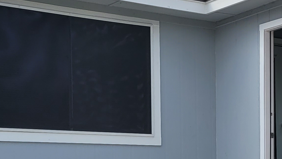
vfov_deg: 11.9
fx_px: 748
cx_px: 272
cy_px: 170
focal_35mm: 100
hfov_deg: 20.8
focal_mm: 5.4
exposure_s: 1/2071
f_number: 1.8
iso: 40
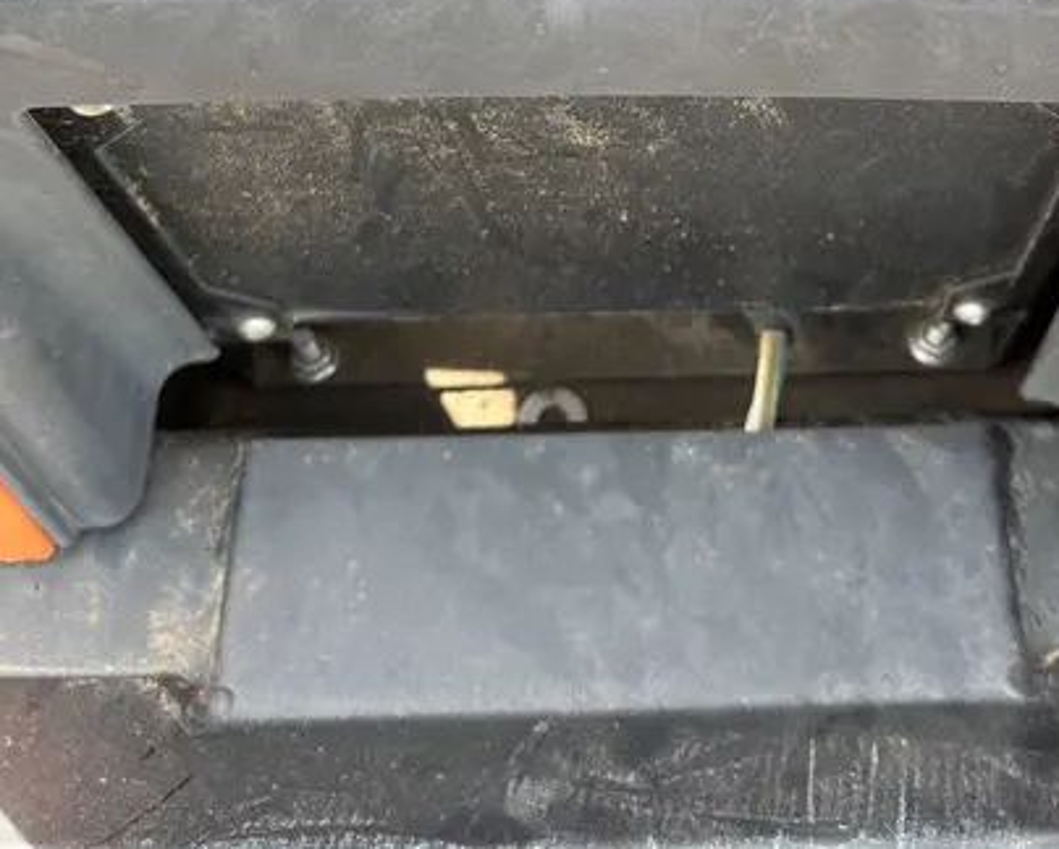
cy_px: -43
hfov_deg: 39.9
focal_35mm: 46
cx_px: 679
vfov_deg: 30.0
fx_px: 1443
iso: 40
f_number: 1.6
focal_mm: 5.1
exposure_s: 1/154
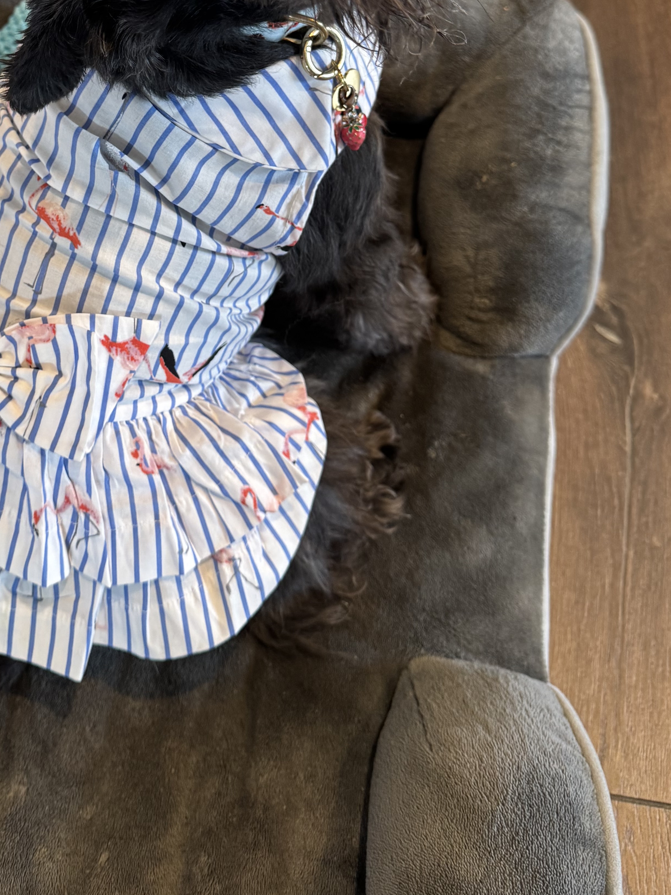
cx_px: 155
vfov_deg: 42.2
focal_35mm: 42
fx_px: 1086
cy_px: 140
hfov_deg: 33.6
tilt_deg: -56.8
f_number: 1.78
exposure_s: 1/60
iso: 250
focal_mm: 6.76
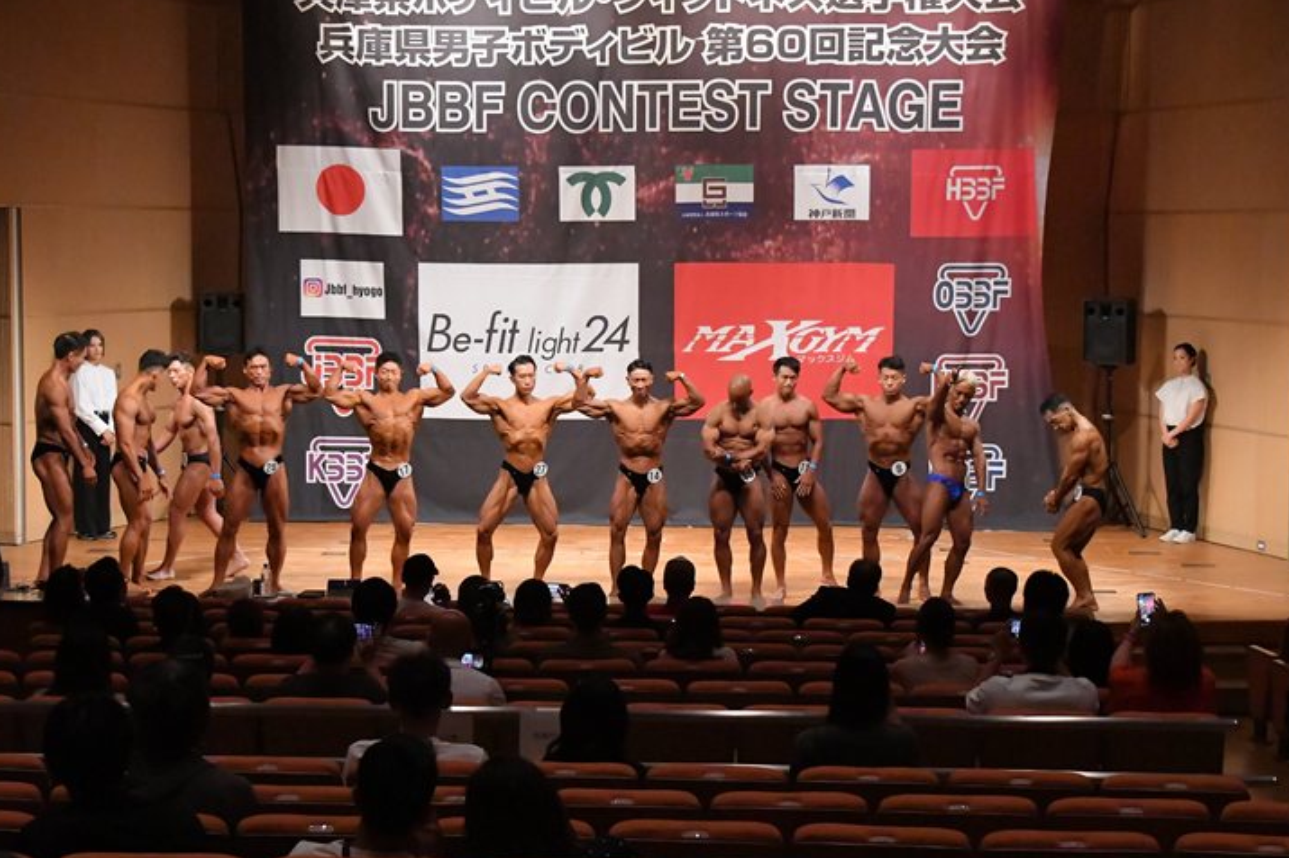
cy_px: 449
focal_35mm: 78
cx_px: 616
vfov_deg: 17.5
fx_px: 2791
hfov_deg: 26.0
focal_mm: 48
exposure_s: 1/400
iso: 11400
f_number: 5.6
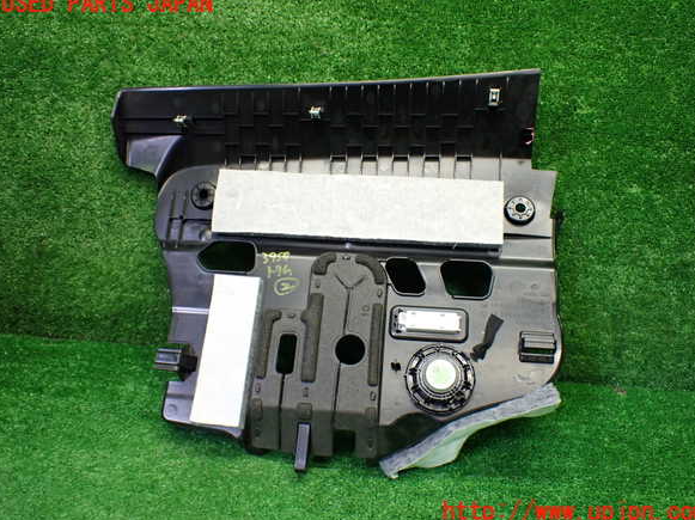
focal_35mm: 31
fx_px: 622
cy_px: 258
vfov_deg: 45.4
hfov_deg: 58.4
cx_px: 354
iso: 500
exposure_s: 1/125
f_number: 2.3
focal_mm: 5.4
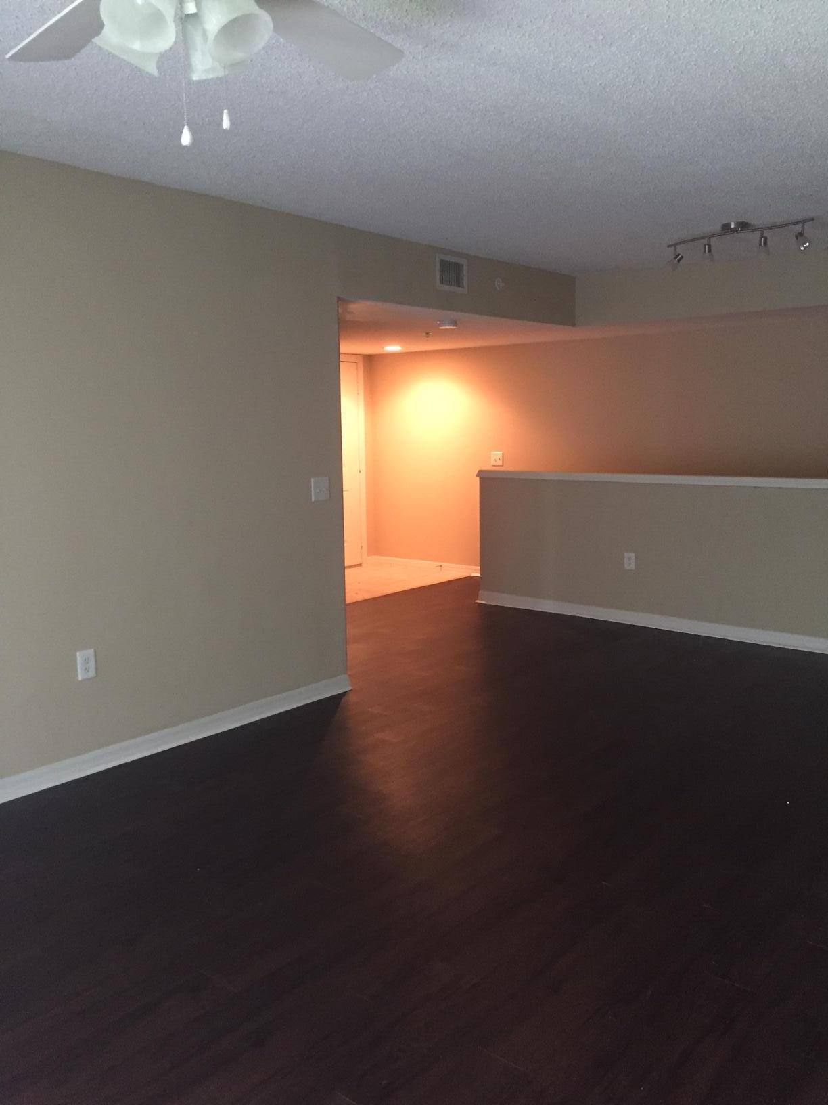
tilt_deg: -7.7
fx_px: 925
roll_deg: +0.4
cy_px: 552
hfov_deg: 48.2
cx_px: 414
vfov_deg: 61.7
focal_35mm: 29
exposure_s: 1/15
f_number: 2.2
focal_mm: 4.15
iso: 250
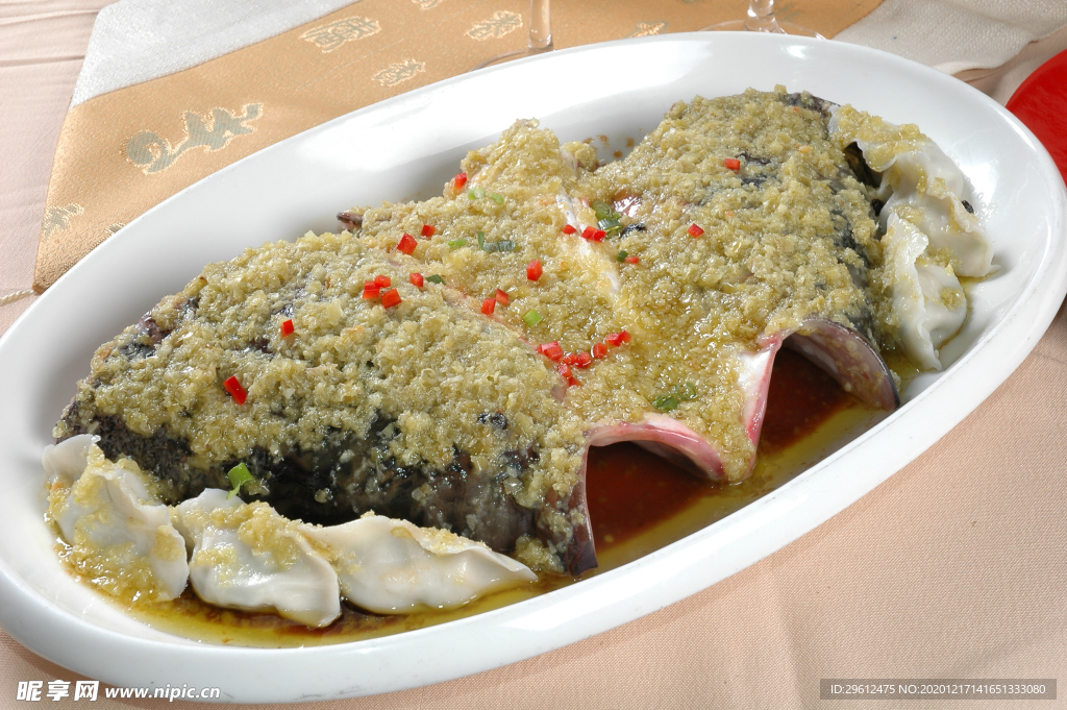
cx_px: 534
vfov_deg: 19.7
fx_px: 2043
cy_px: 355
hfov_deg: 29.3
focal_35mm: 69
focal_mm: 46
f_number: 16
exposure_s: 1/125
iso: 200
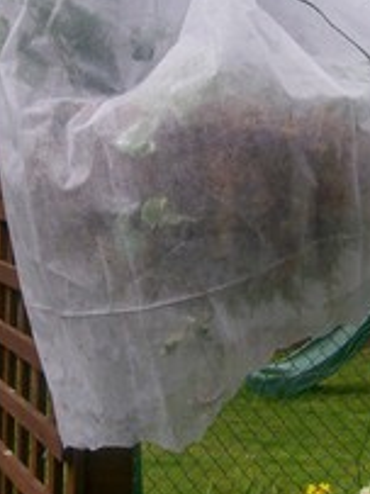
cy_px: 134
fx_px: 1113
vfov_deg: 24.8
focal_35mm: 78
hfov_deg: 18.9
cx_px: 219
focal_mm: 6
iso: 80
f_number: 4.8
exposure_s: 1/489
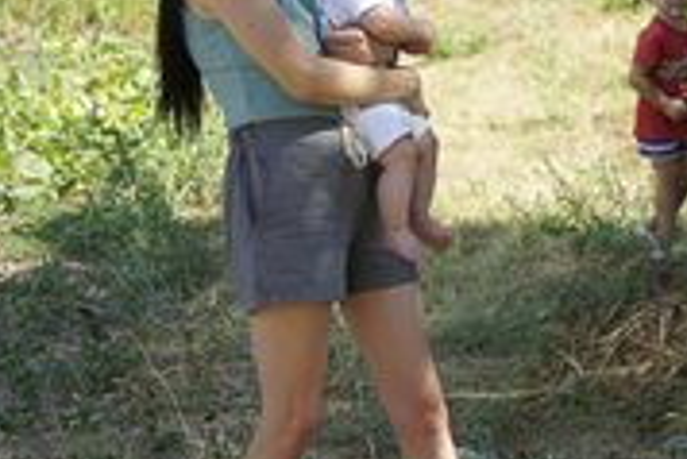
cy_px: 14
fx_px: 2998
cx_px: 668
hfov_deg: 12.9
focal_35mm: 157
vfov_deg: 8.7
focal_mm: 70
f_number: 4.5
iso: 100
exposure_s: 1/250
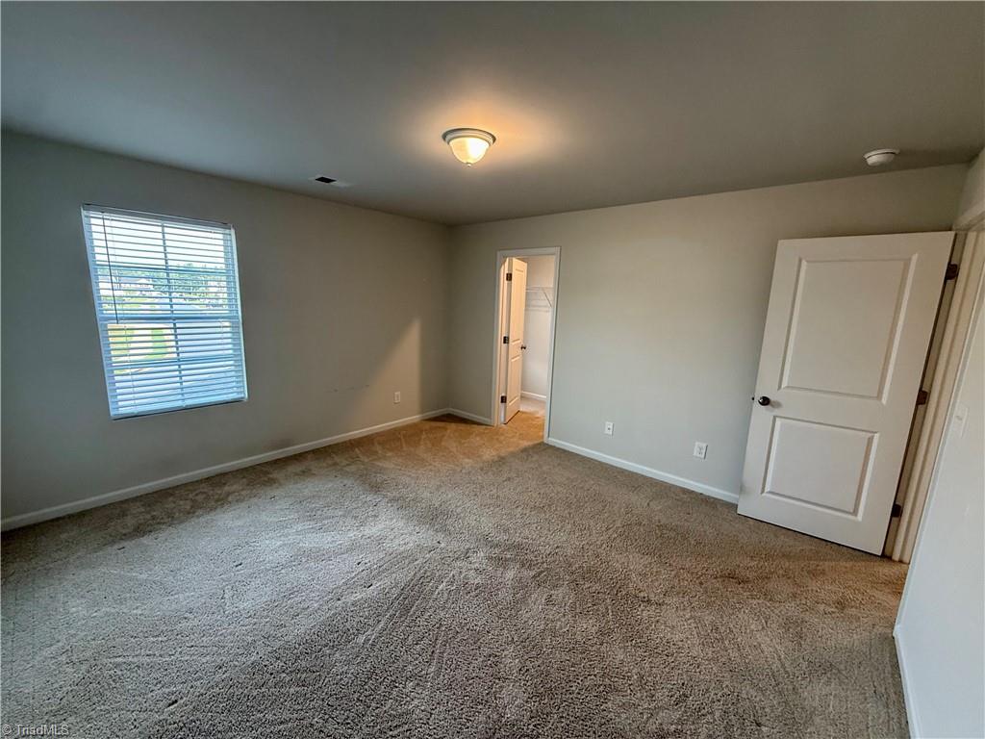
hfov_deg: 102.1
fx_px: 398
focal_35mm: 14
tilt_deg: -10.6
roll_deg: -2.1
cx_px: 492
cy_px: 370
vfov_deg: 85.7
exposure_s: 1/60
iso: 250
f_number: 2.2
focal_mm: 2.22
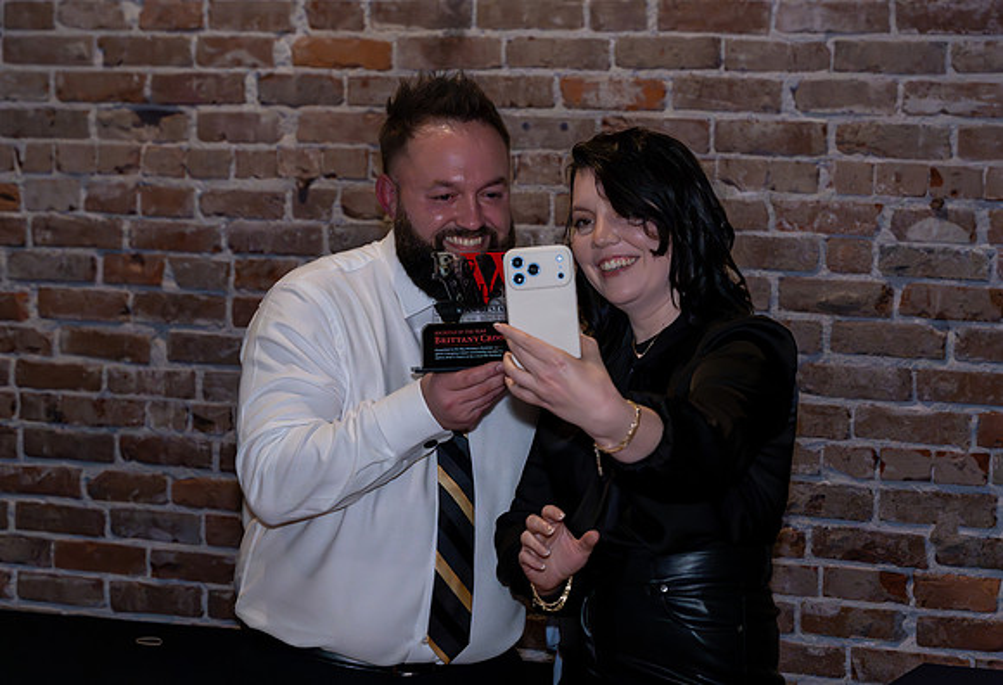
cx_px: 579
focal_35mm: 95
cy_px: 386
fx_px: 2668
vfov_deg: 14.6
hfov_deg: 21.3
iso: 6400
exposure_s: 1/320
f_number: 5
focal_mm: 83
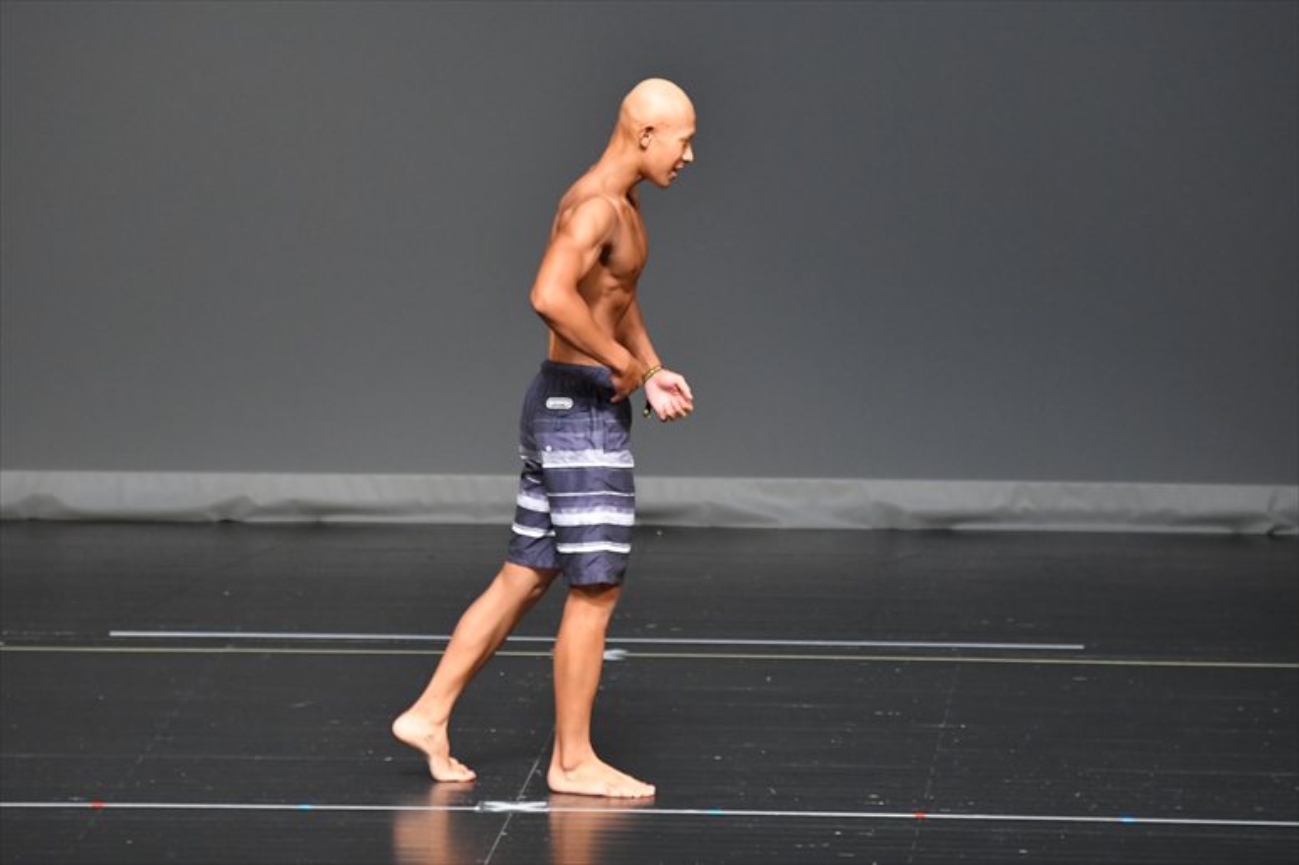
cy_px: 432
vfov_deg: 4.4
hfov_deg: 6.5
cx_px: 650
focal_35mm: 315
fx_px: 11361
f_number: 5.6
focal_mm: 210
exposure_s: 1/400
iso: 3600
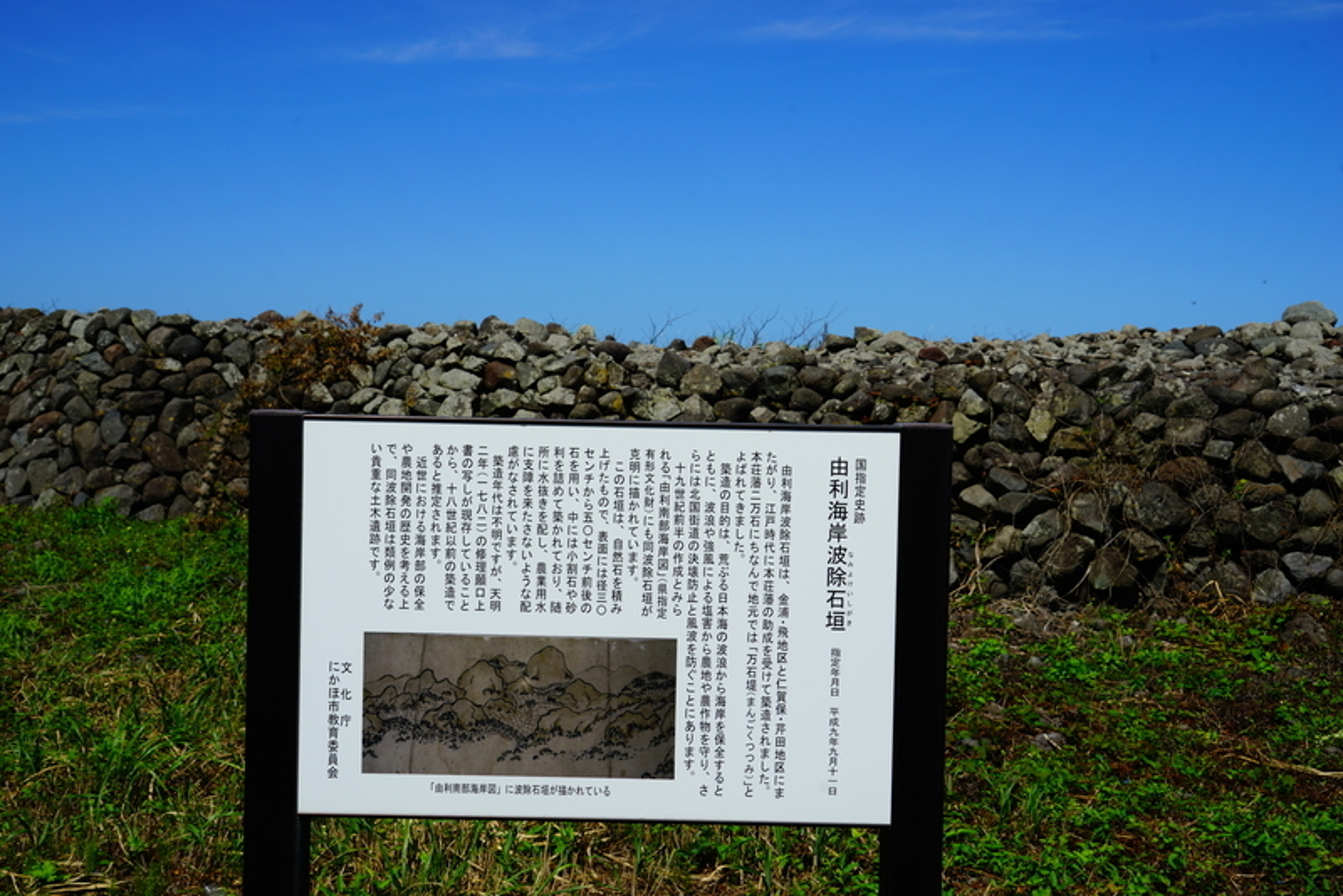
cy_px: 448
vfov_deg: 33.4
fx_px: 1493
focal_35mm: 40
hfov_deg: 48.4
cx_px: 672
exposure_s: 1/250
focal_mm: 40
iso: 100
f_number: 11
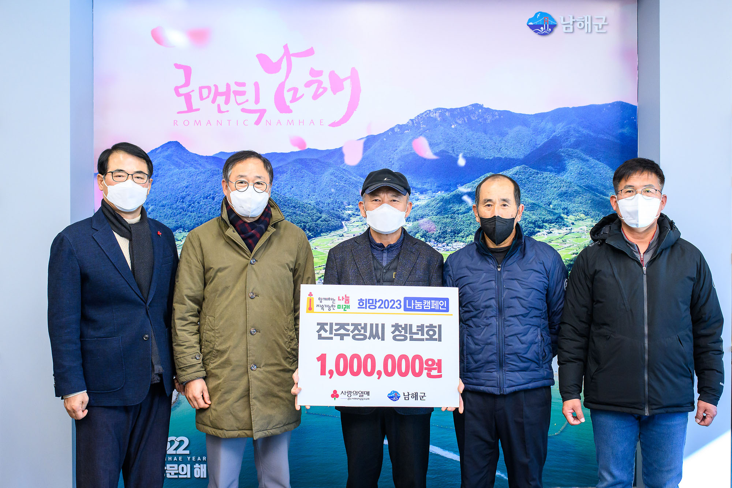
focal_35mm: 35
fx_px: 712
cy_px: 244
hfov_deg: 54.4
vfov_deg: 37.8
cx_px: 366
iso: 1600
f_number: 4
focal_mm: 35
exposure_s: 1/200
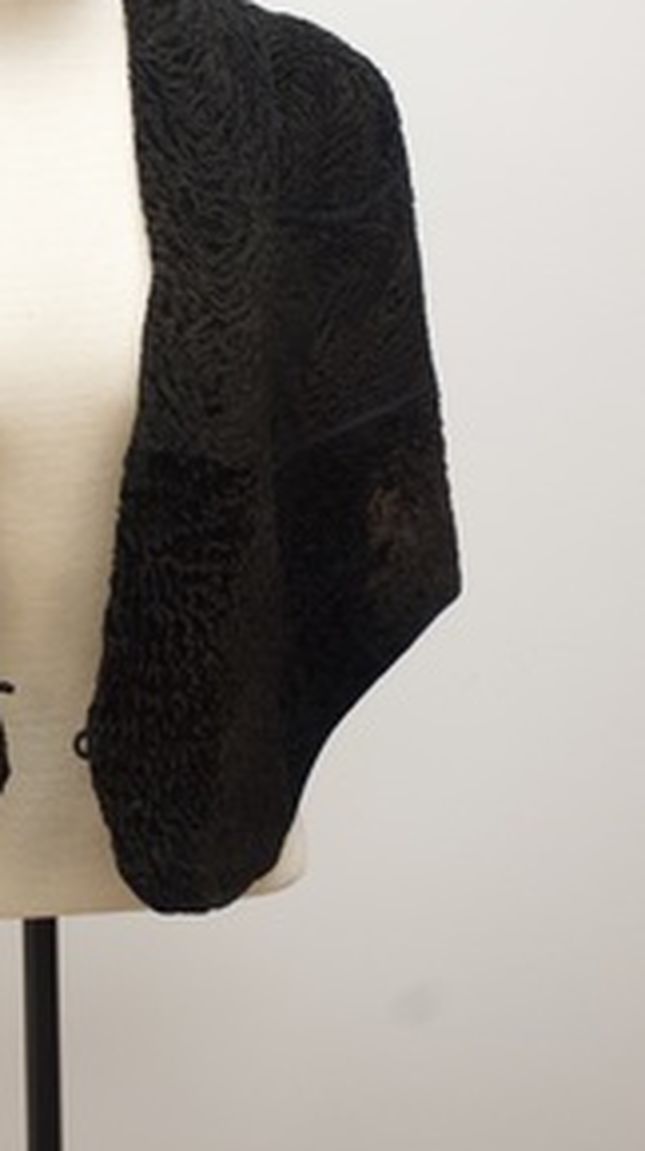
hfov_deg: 12.2
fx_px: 2988
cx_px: 52
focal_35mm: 98
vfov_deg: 21.7
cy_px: 390
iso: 1600
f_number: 5.6
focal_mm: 40
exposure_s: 1/100
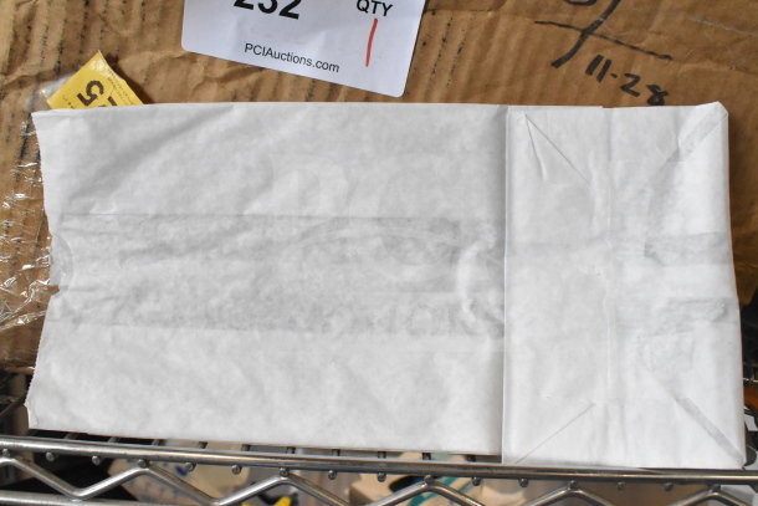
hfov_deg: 57.2
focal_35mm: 33
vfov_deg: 40.0
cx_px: 379
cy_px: 253
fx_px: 695
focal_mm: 22
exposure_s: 1/400
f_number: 10
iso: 6400
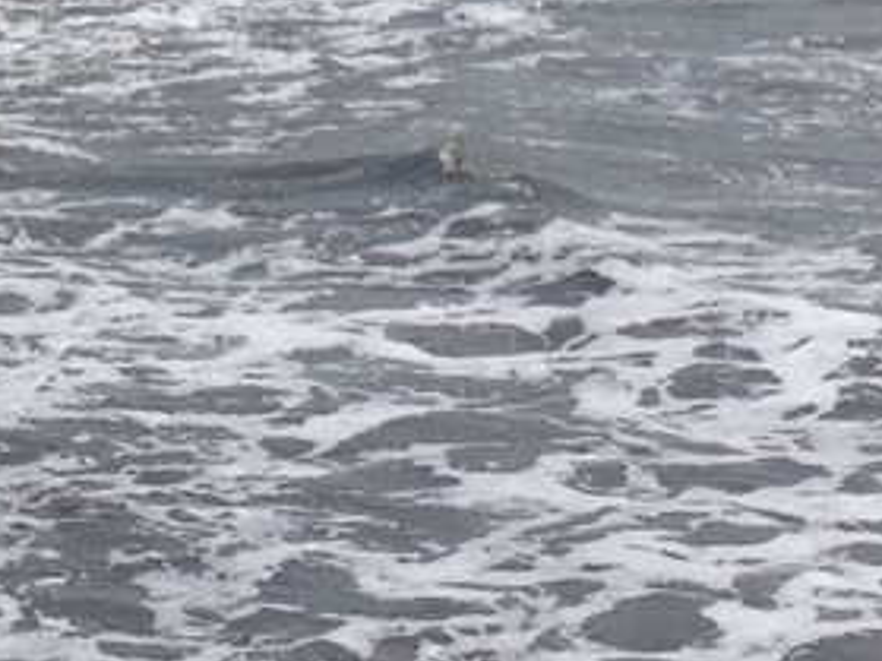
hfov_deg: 9.8
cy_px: -677
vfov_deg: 7.1
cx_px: 313
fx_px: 5119
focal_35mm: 201
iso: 50
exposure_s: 1/3247
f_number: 2.4
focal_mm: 4.28
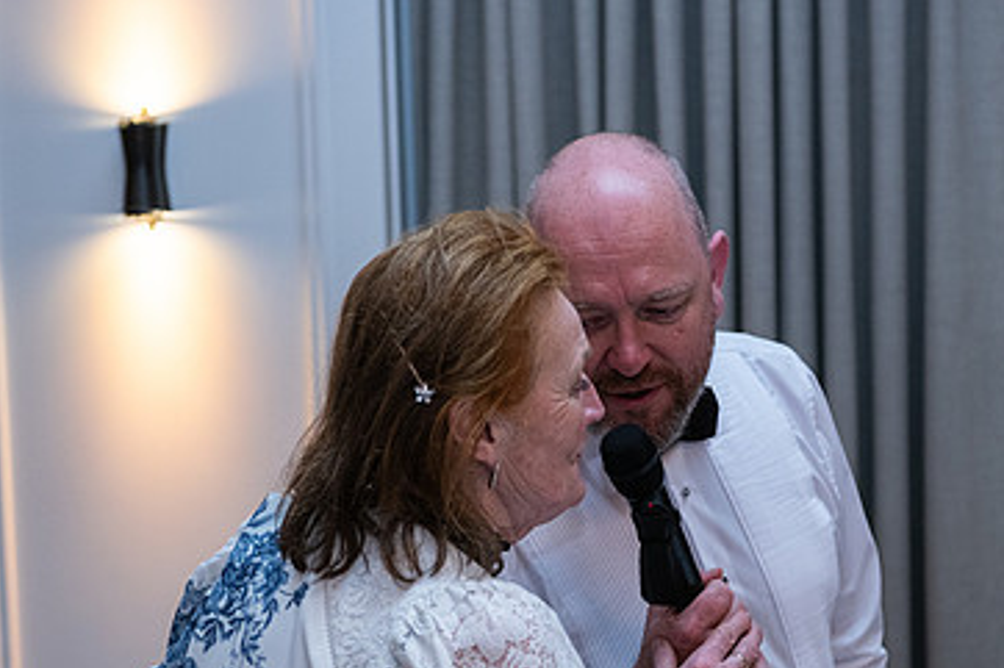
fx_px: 2592
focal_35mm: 93
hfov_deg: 21.9
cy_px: 484
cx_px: 491
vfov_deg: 14.6
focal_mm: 58
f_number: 3.5
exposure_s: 1/160
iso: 800
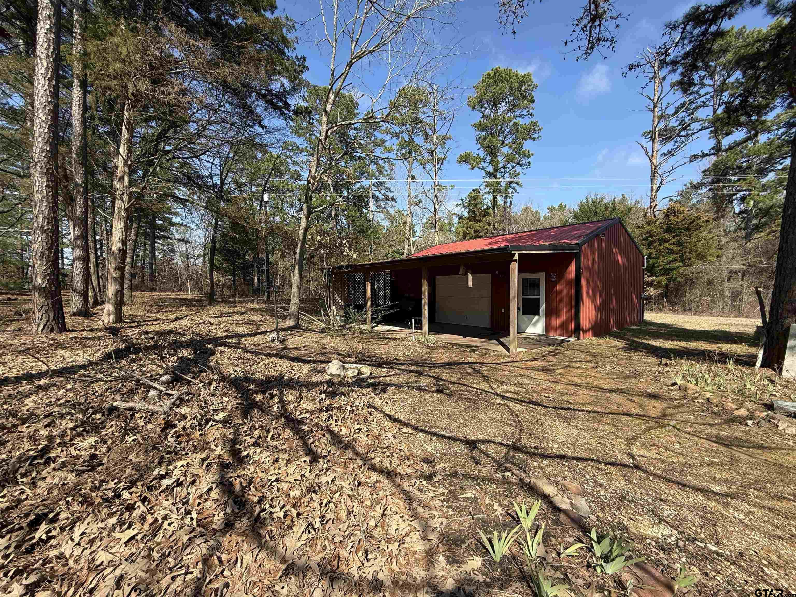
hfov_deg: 102.1
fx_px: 322
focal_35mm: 14
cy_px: 298
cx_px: 398
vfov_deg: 85.7
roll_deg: +0.7
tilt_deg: -2.4
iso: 50
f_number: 2.2
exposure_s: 1/830
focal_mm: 2.22
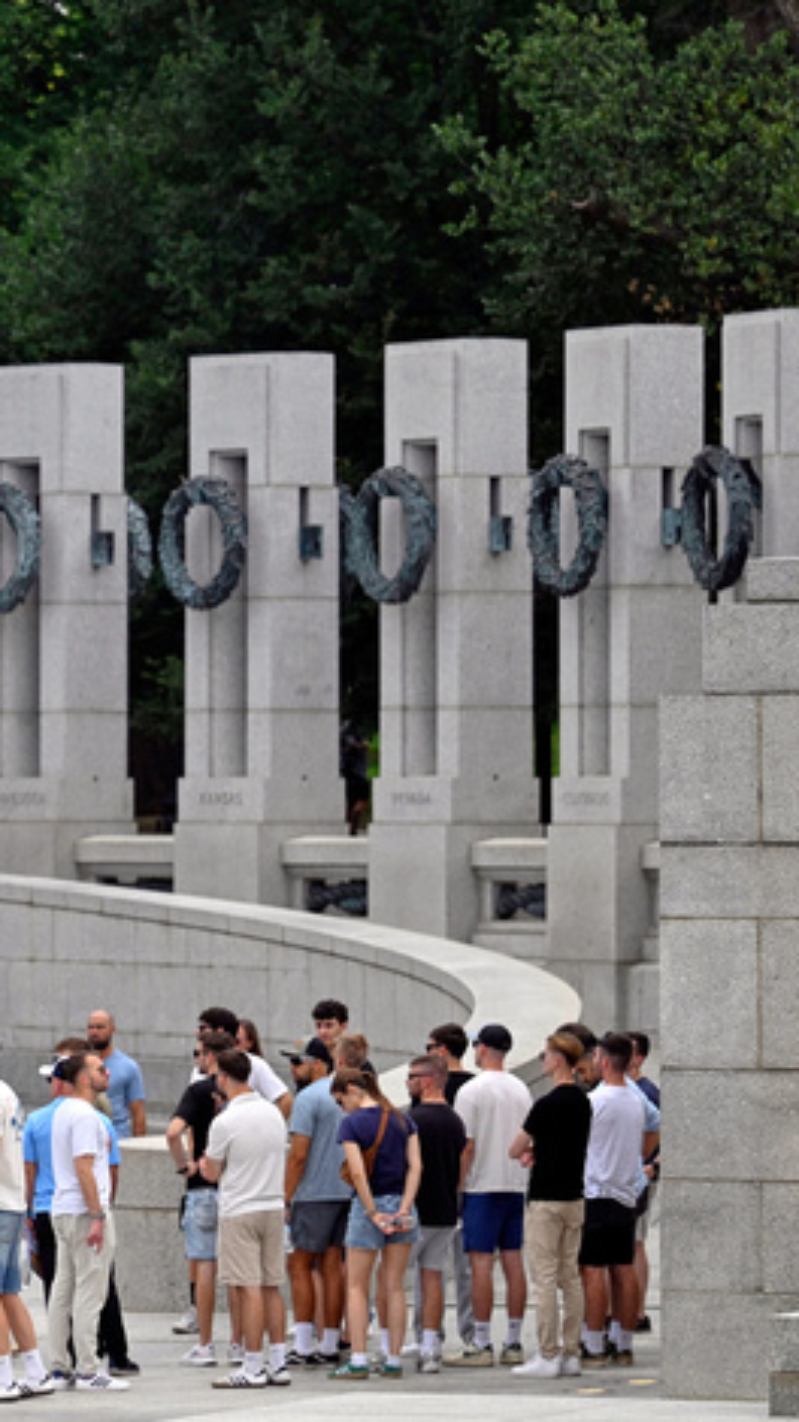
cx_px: -145
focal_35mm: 274
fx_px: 10331
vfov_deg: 7.9
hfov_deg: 4.4
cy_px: 502
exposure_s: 1/2000
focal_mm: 120
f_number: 2.8
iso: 320
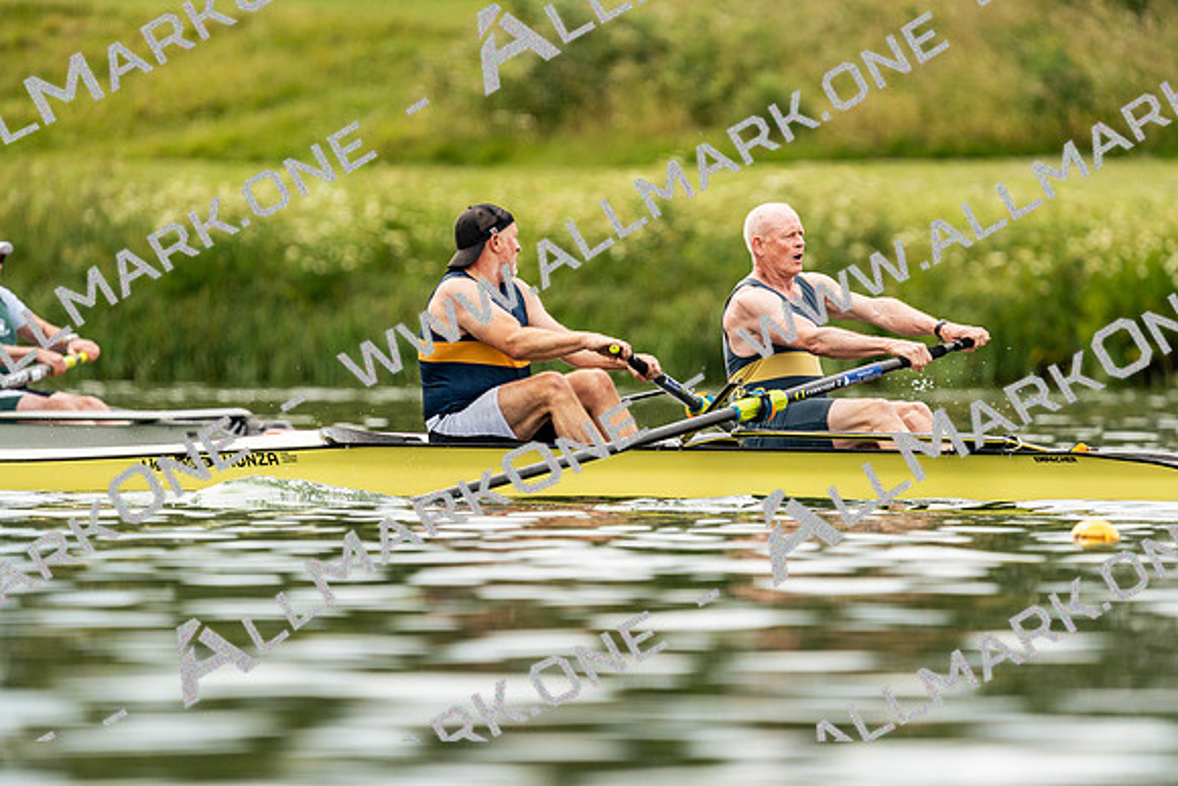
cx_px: 589
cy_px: 393
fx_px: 18688
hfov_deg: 3.6
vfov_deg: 2.4
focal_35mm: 571
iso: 500
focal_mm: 571
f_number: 6.3
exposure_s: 1/2000
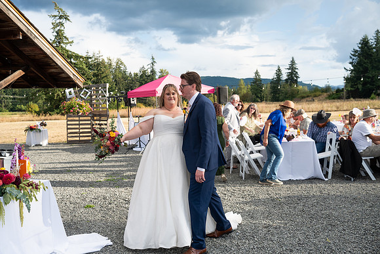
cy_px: 127
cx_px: 190
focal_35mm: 35
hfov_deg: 54.4
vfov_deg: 37.9
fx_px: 370
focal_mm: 35
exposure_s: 1/1600
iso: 400
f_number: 4.5
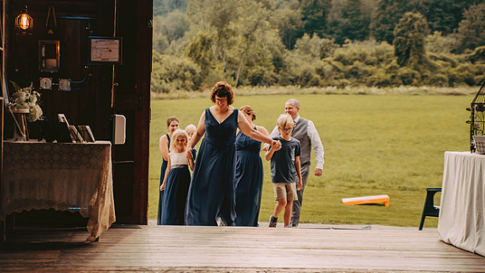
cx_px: 229
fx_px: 1094
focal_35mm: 85
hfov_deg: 25.0
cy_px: 140
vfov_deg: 14.2
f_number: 2.8
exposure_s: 1/1000
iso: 400
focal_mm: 75
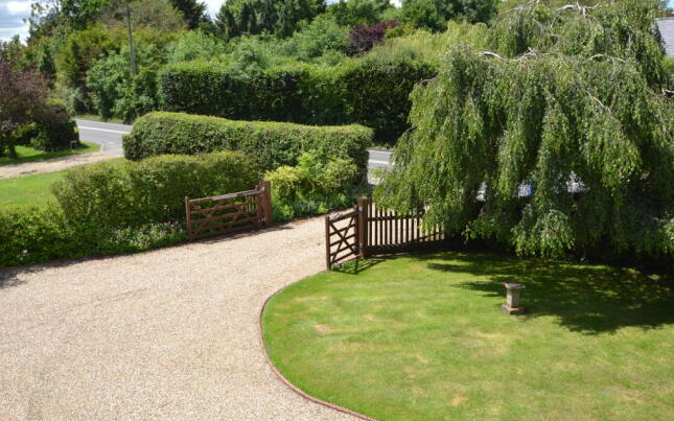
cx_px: 334
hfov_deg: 63.7
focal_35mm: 30
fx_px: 542
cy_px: 200
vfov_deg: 42.4
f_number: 7.1
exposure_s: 1/200
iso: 100
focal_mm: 19
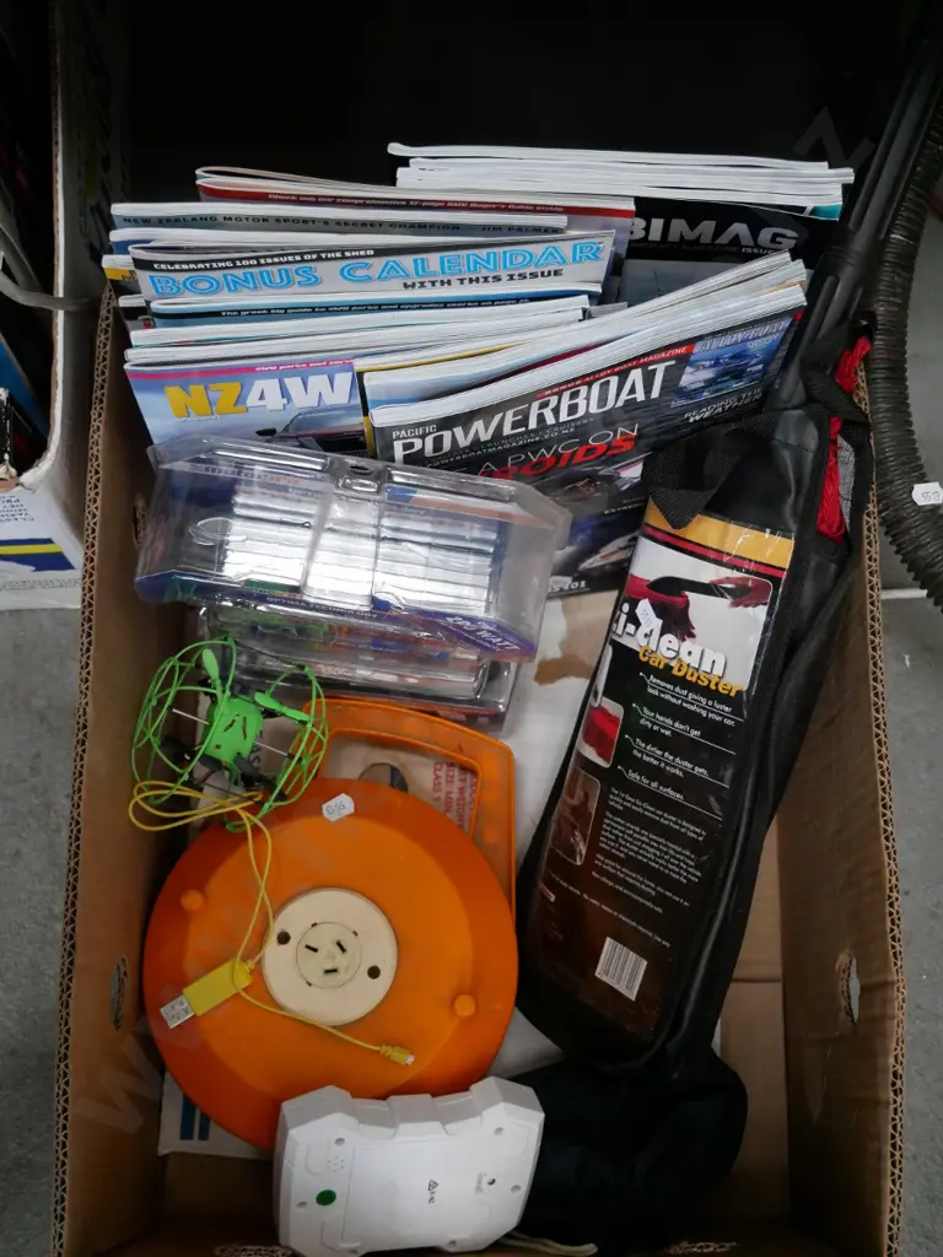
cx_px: 472
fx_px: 1598
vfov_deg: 42.9
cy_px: 628
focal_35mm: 44
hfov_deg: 32.9
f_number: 4.2
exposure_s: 1/50
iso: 3200
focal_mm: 22
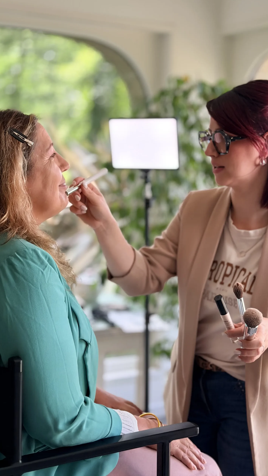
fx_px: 670
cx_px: 148
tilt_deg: -6.0
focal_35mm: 53
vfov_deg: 39.2
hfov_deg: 22.6
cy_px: 241
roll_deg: -2.3
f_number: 1.78
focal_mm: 6.76
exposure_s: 1/261
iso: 64
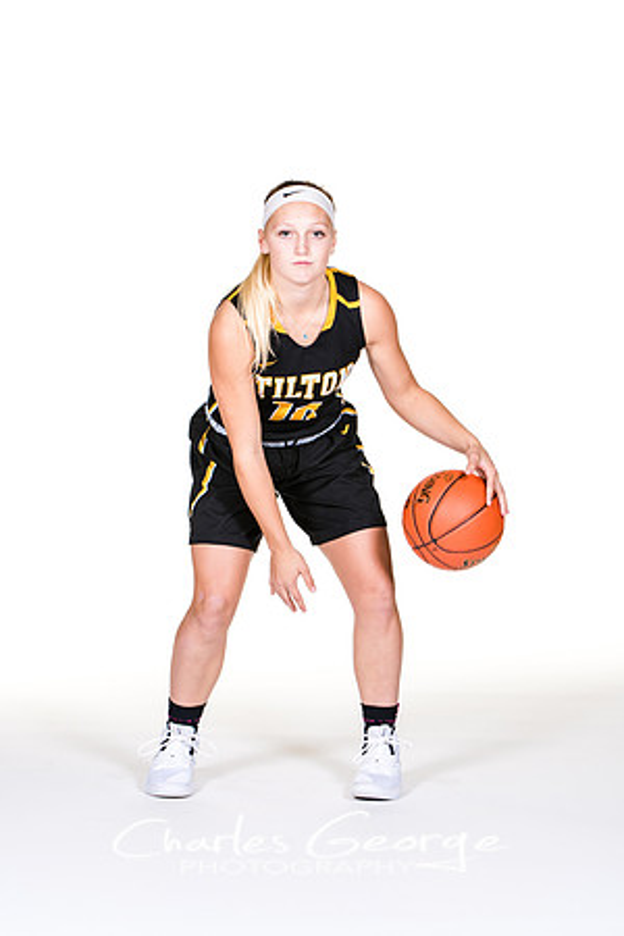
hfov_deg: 10.6
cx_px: 312
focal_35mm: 129
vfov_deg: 15.9
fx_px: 3354
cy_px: 468
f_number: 6.3
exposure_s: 1/160
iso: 200
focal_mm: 86
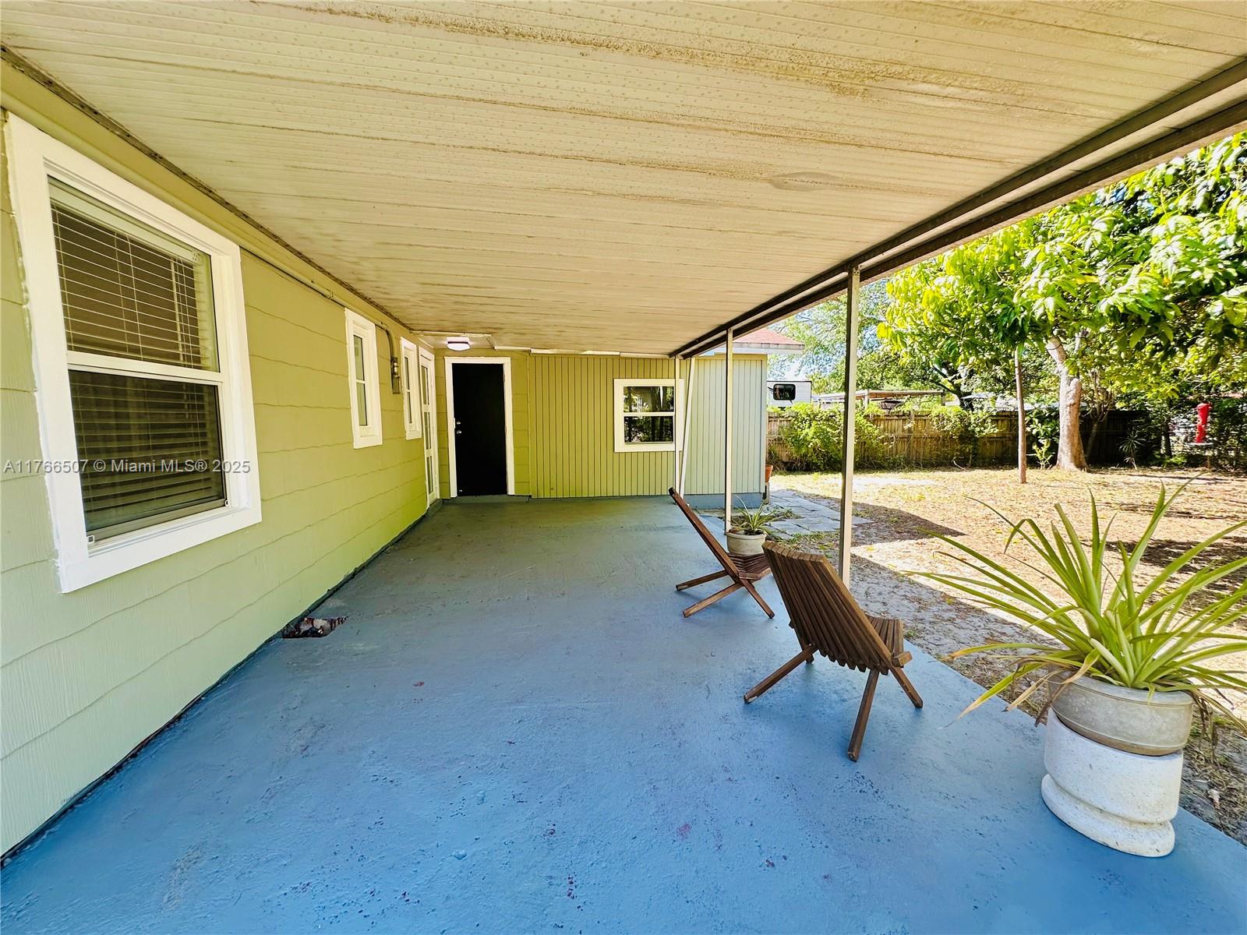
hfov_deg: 102.1
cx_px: 624
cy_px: 468
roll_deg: +0.2
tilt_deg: -5.8
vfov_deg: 85.7
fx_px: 504
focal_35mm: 14
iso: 40
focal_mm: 2.22
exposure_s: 1/112
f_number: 2.2
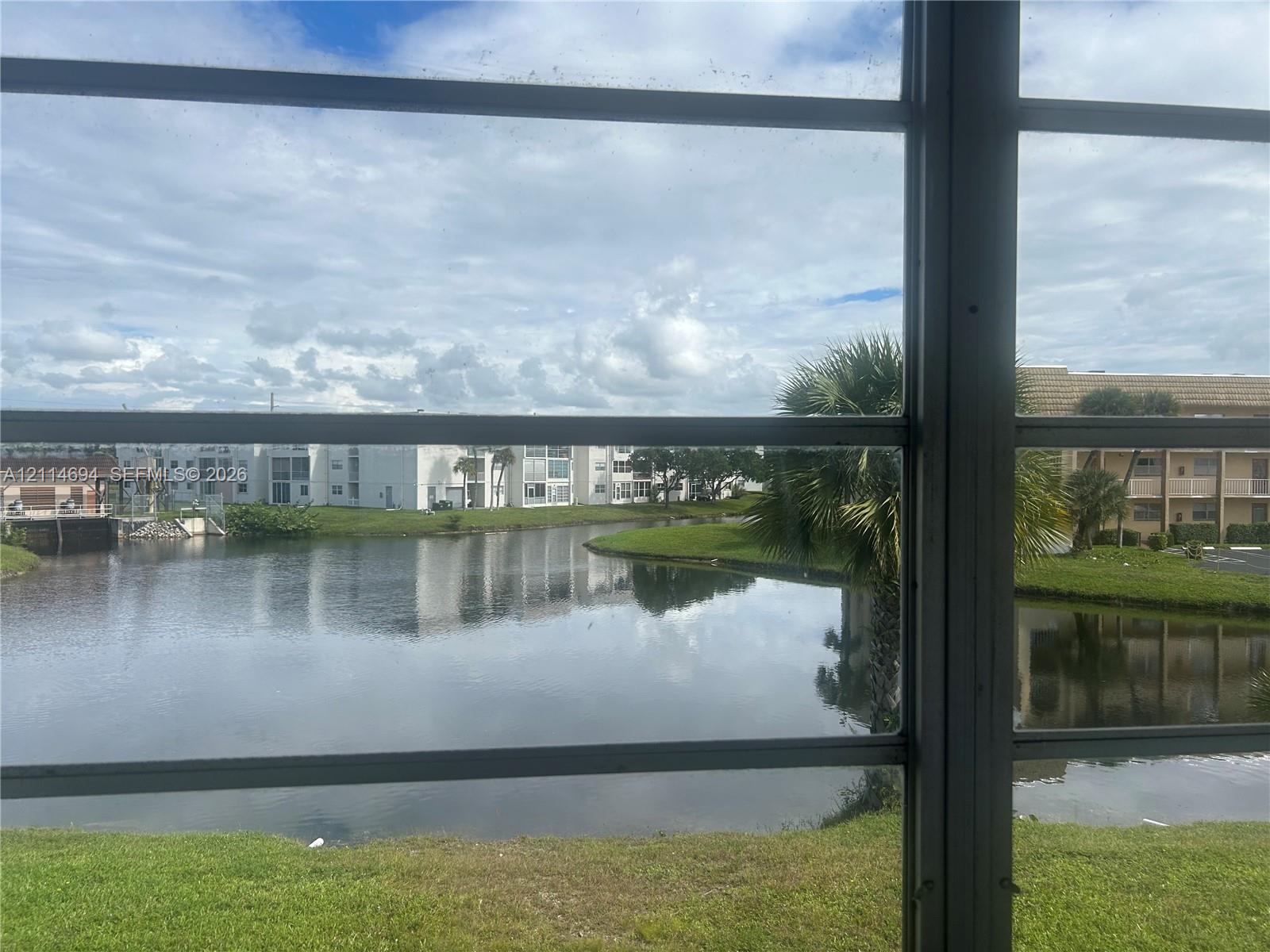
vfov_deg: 53.1
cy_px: 476
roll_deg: +0.2
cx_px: 635
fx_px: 954
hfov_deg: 67.3
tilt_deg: -1.5
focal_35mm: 26
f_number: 1.5
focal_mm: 5.7
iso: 50
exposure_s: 1/5882
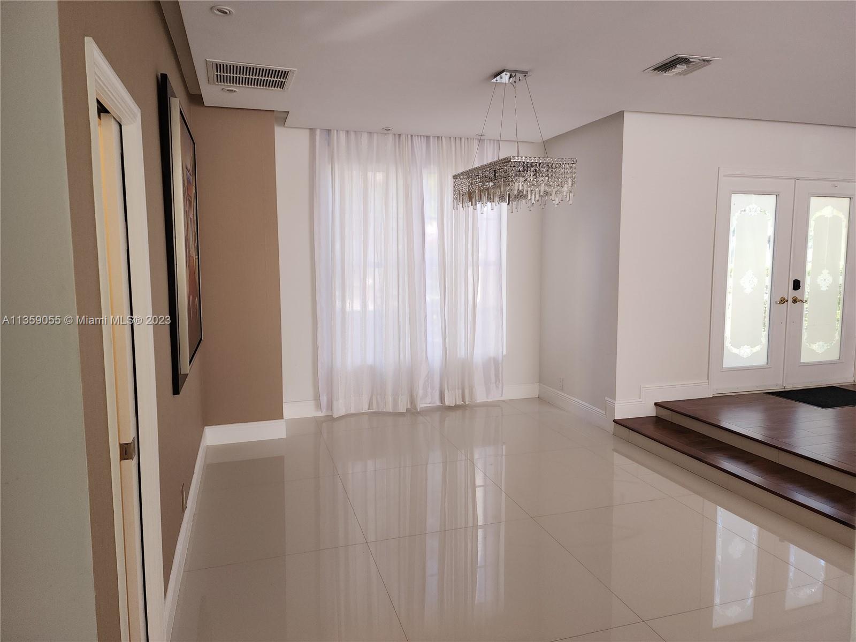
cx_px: 428
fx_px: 569
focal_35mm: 23
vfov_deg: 58.9
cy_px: 321
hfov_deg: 73.9
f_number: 1.8
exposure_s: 1/60
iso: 40
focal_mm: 6.4
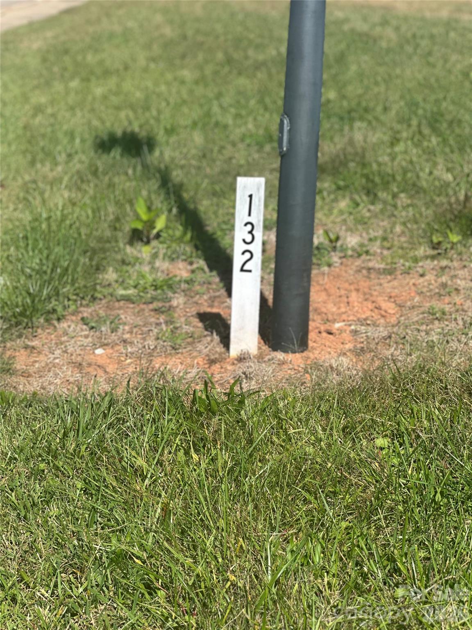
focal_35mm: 77
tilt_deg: -12.0
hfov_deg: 19.1
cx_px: 236
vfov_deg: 25.3
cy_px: 315
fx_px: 1400
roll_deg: -4.8
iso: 32
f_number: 2.8
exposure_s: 1/769
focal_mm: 9
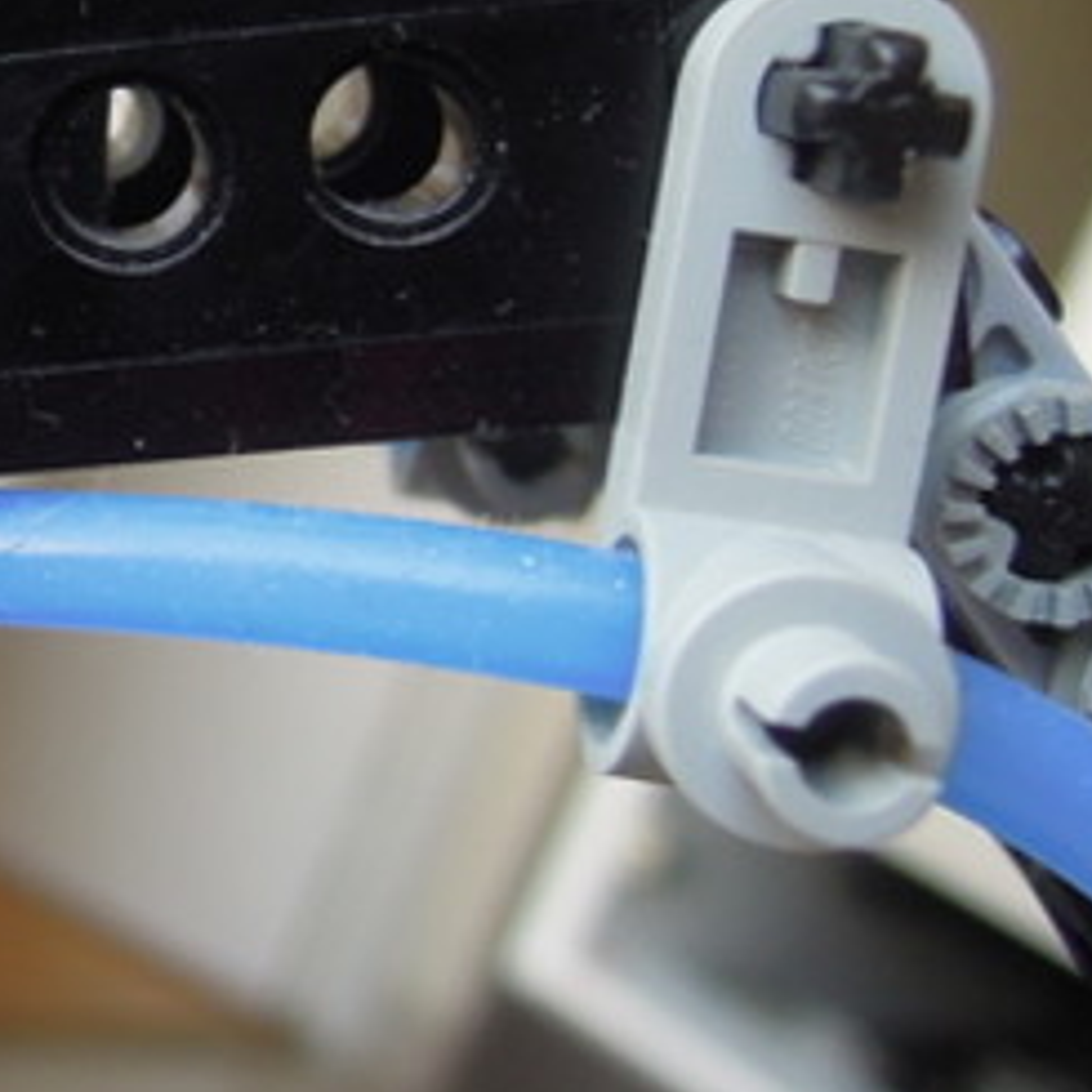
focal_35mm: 78
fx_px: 2784
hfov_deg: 19.8
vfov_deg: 21.9
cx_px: -446
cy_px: 234
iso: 160
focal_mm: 4.3
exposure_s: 1/160
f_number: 2.2
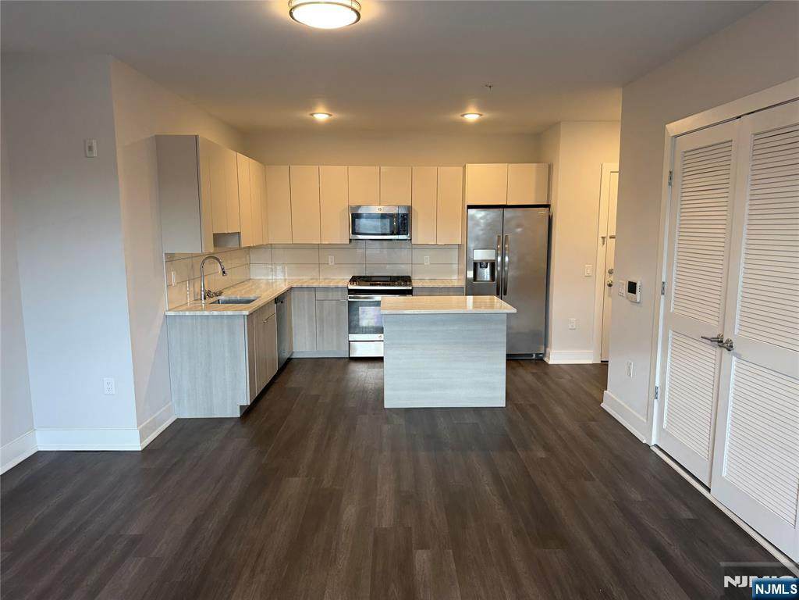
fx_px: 554
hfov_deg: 71.6
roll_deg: +0.1
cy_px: 300
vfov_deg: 56.8
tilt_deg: -8.0
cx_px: 400
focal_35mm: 24
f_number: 1.78
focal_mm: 6.76
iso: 160
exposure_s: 1/120
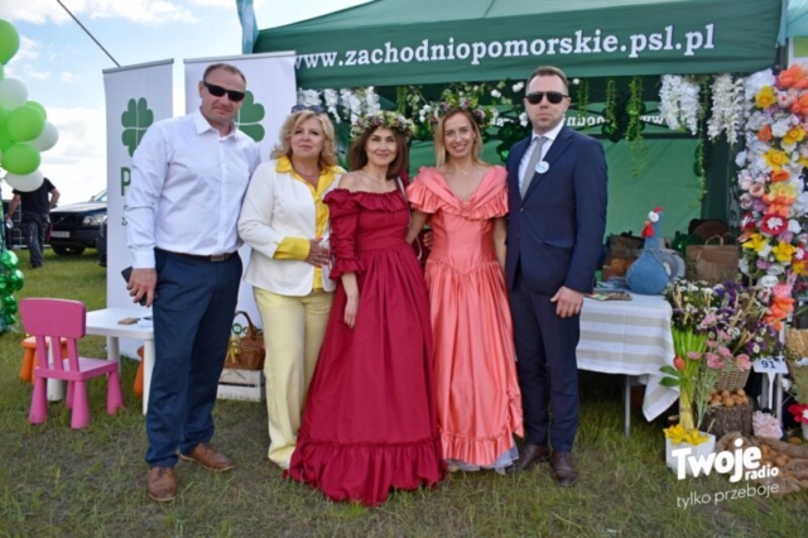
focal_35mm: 27
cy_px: 269
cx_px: 404
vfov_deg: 47.9
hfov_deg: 67.4
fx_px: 606
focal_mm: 18
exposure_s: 1/1250
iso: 400
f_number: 5
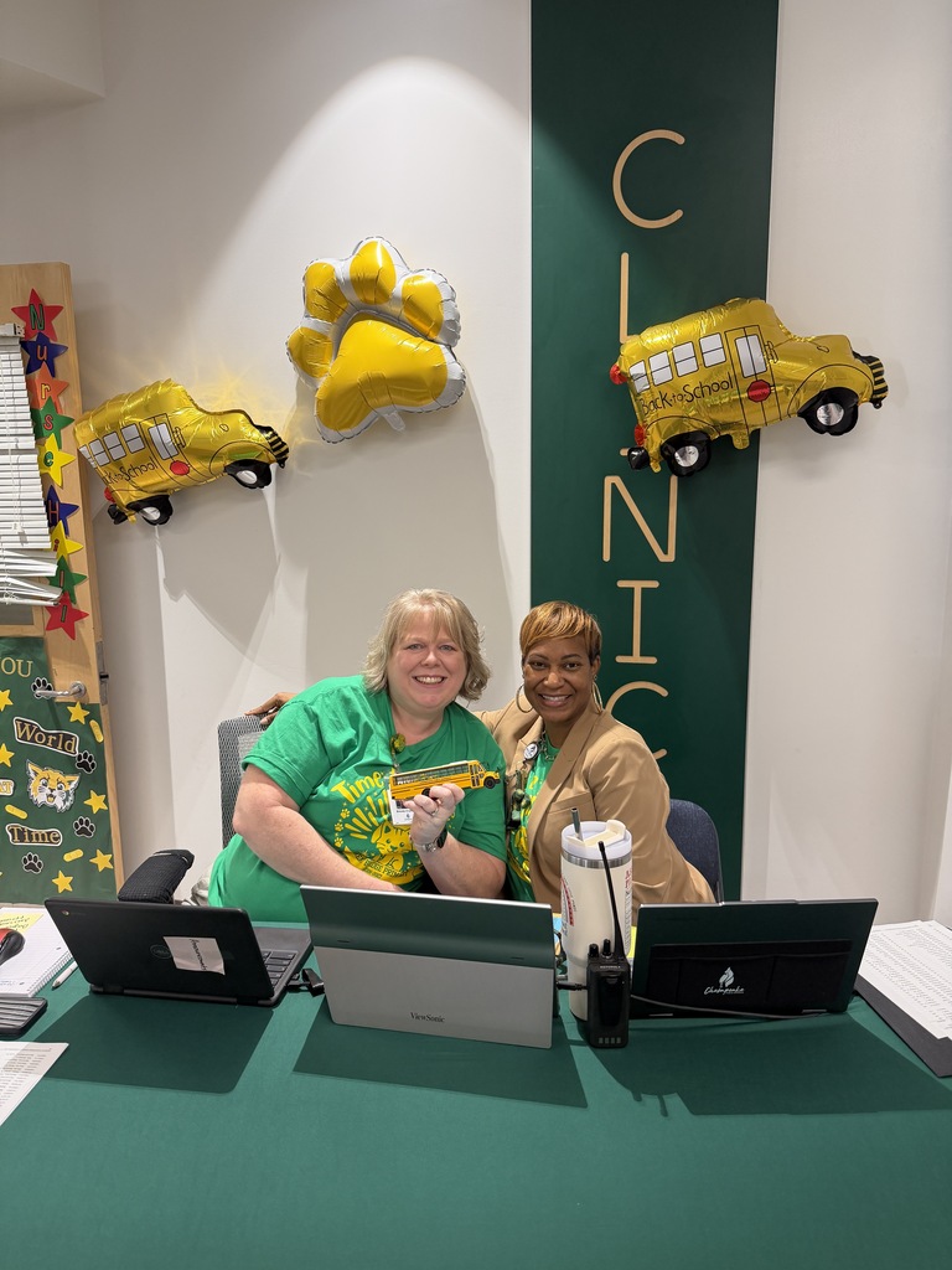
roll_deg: +0.9
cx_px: 476
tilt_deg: -10.7
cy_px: 635
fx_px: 880
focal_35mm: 24
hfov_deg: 56.8
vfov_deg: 71.6
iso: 200
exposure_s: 1/120
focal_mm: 6.76
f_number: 1.78
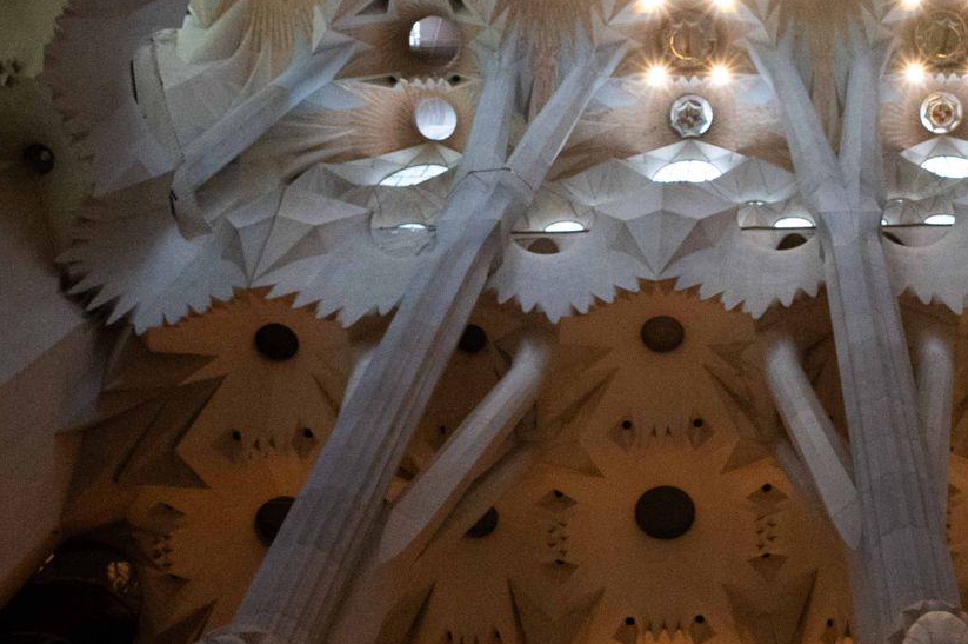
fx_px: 1504
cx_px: 853
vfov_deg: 23.1
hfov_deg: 33.9
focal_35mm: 56
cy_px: -9
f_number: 5.6
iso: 8000
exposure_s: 1/200
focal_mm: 24
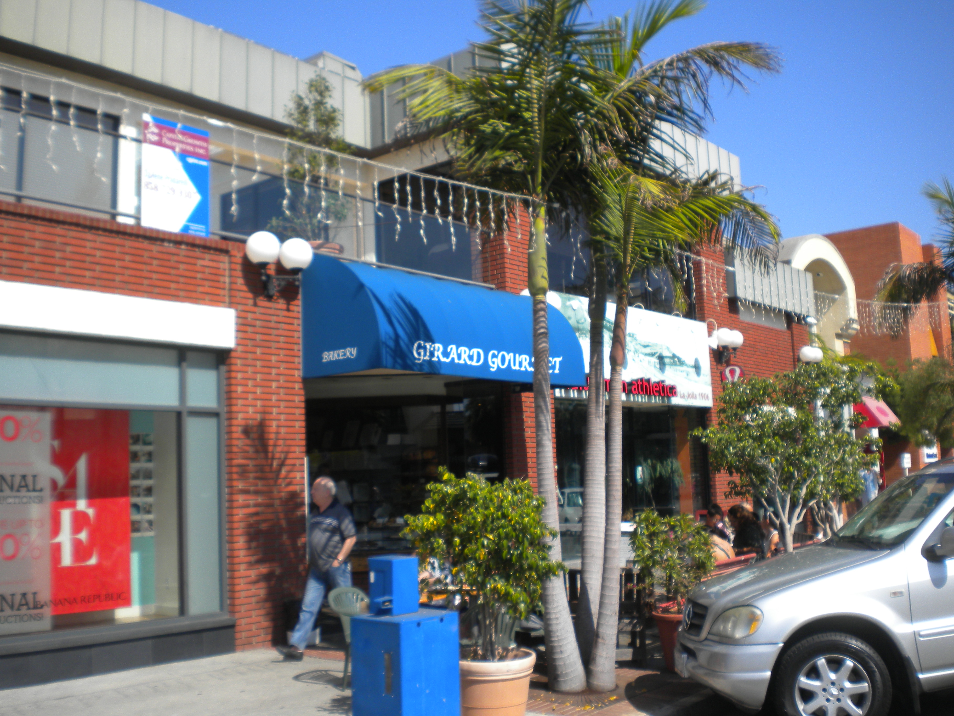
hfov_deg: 52.6
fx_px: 965
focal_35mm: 35
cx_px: 477
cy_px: 358
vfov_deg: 40.7
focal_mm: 6.3
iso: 80
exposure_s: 1/487
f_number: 4.6
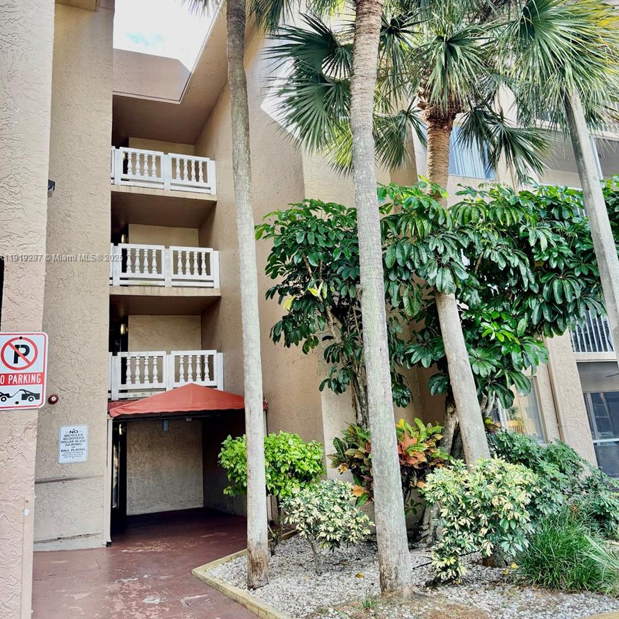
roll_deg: +3.5
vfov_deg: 52.3
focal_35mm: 31
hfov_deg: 52.5
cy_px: 258
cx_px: 309
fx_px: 627
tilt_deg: +14.7
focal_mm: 5.96
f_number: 1.6
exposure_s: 1/301
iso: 50
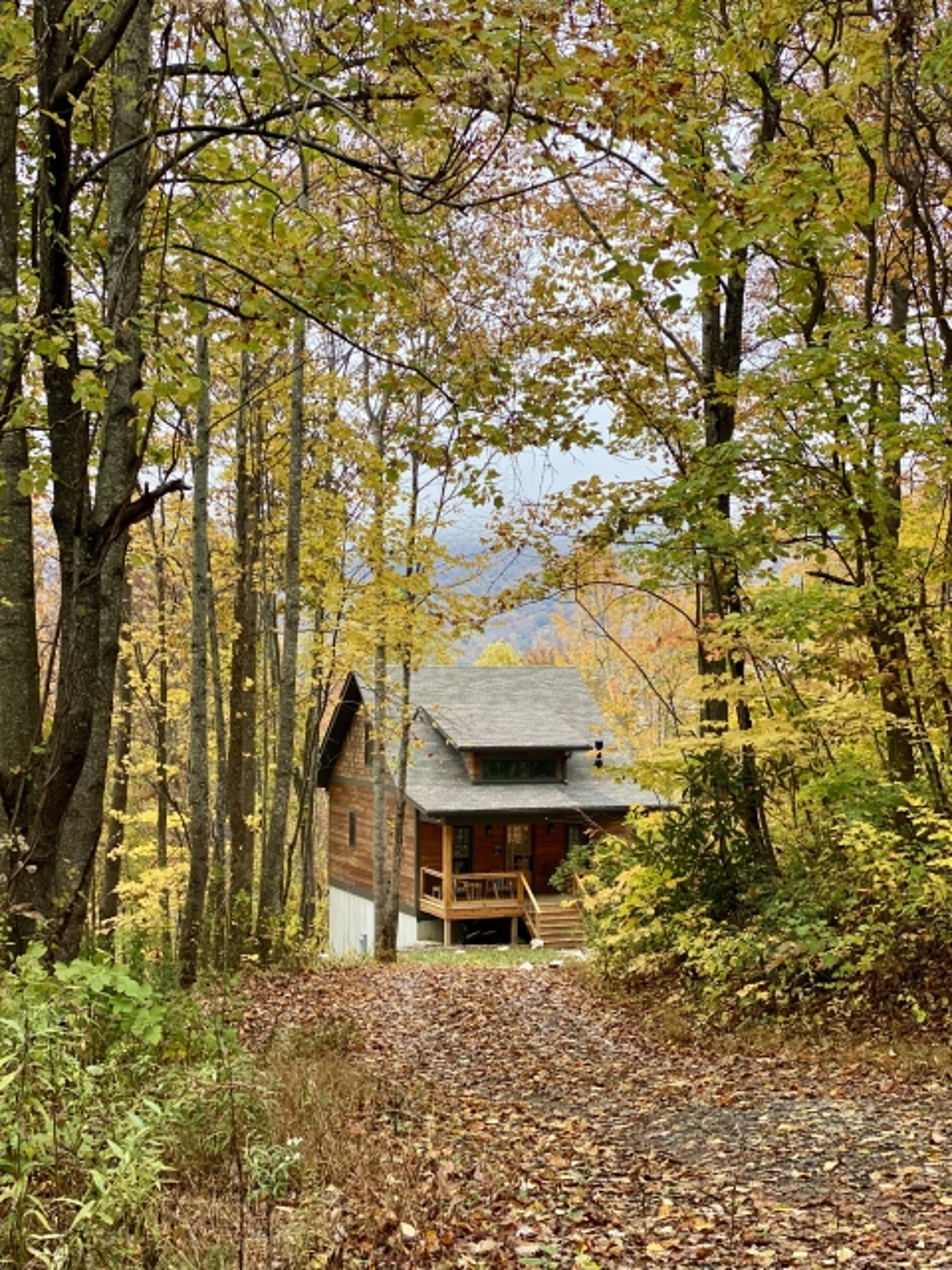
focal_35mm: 52
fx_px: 1907
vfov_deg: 36.8
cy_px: 635
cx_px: 476
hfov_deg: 28.0
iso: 64
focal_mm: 6
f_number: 2
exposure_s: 1/122
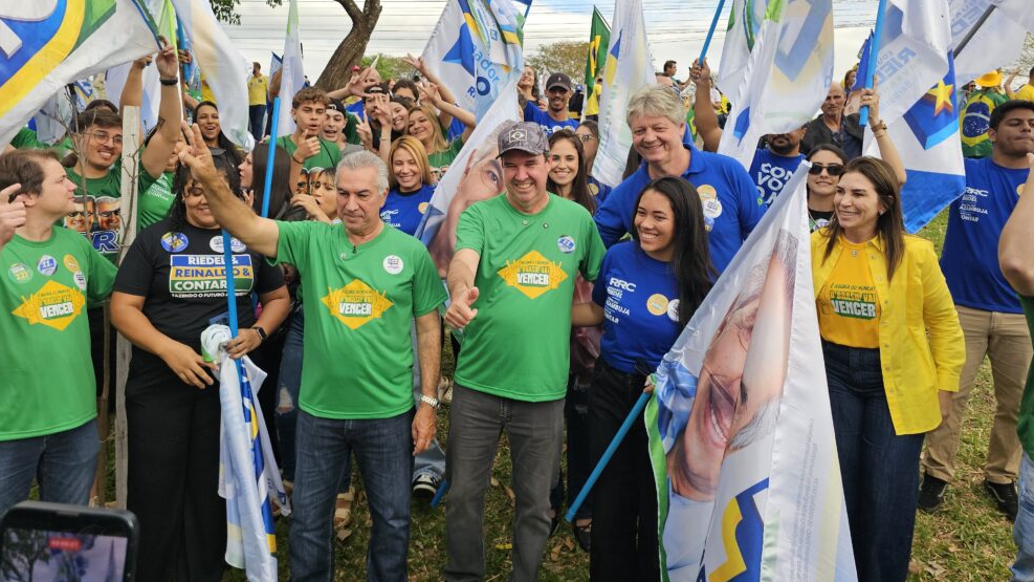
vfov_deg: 43.8
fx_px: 713
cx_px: 512
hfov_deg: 71.9
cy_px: 200
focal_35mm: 26
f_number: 1.7
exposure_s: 1/410
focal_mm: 6.3
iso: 20
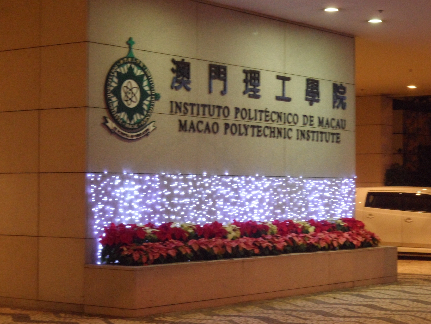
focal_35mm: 71
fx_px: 884
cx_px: 216
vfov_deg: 20.7
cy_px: 162
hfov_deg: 27.4
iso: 400
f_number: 5.8
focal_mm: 13.2
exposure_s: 1/4
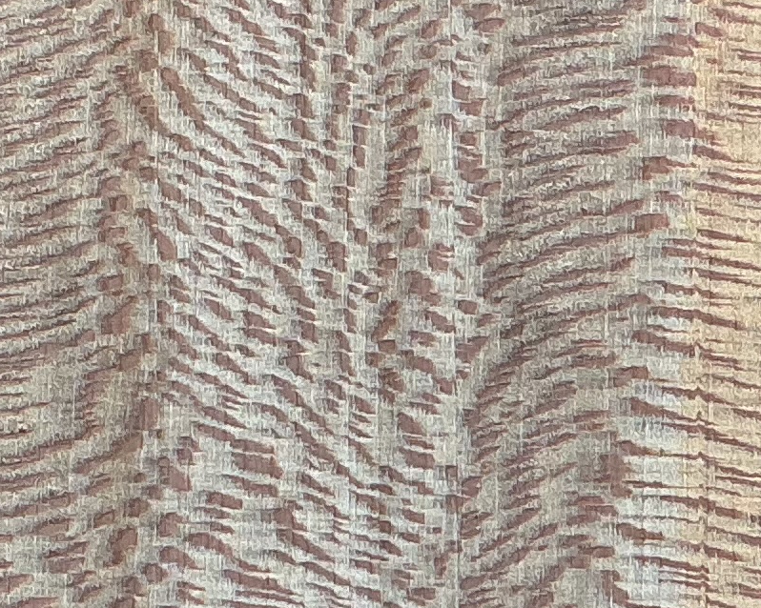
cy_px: 429
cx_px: 387
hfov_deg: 13.5
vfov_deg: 10.8
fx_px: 3220
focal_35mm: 143
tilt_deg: -80.0
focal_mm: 3
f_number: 1.8
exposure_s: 1/138
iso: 16
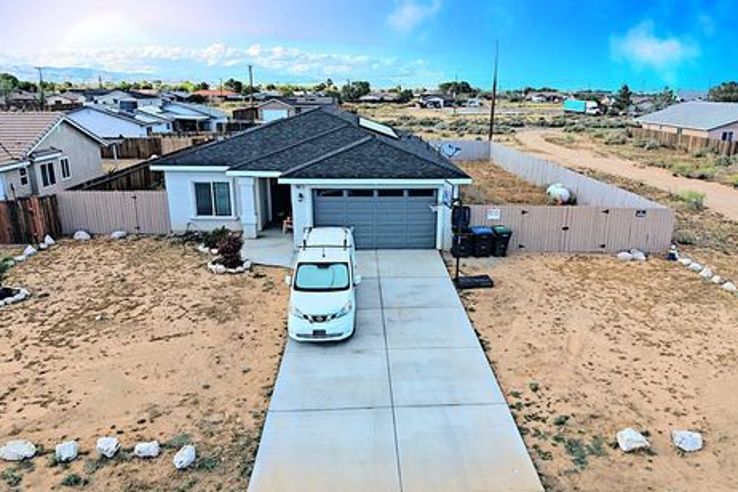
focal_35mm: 27
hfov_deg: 67.3
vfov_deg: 47.9
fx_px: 553
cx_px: 393
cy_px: 237
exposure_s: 1/5000
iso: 310
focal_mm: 8.67
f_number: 1.8
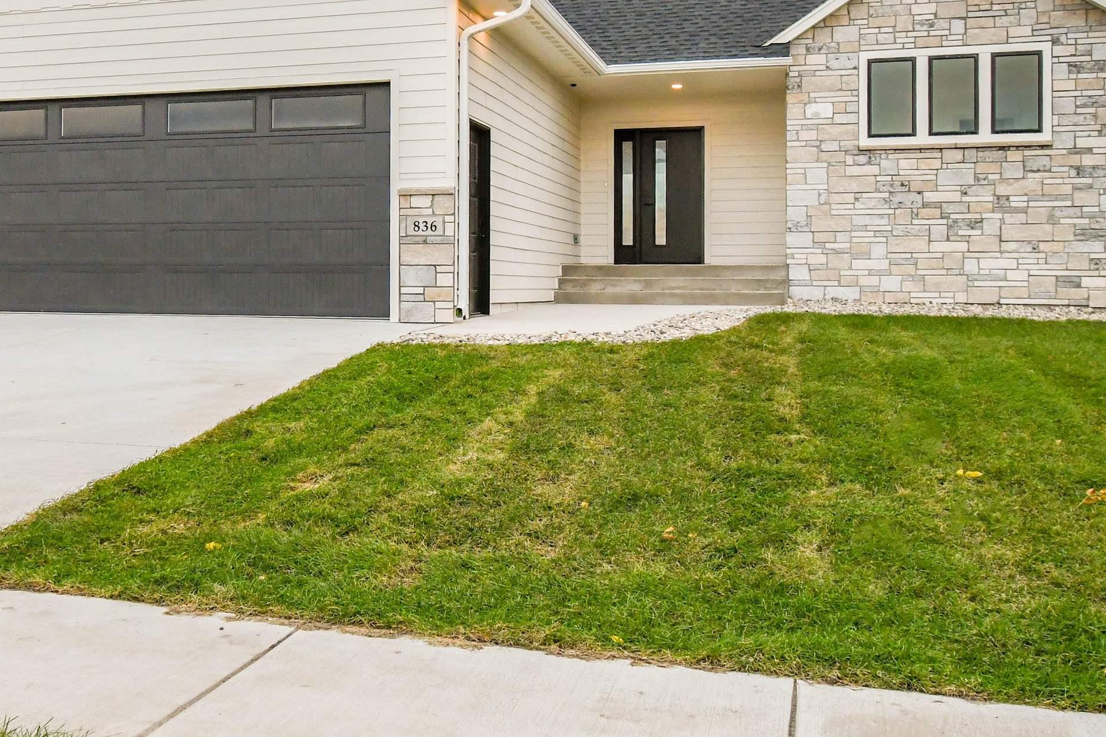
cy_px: 262
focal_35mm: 39
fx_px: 1198
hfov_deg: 48.2
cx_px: 315
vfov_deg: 34.0
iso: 1250
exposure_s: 1/640
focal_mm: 16
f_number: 7.1
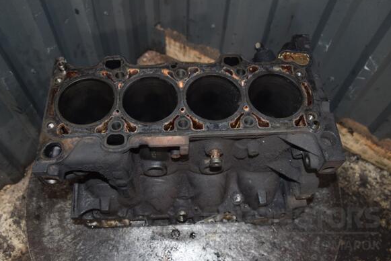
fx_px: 353
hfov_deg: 57.9
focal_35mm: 33
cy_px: 128
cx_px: 191
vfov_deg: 40.6
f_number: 5
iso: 800
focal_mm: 21
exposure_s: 1/60
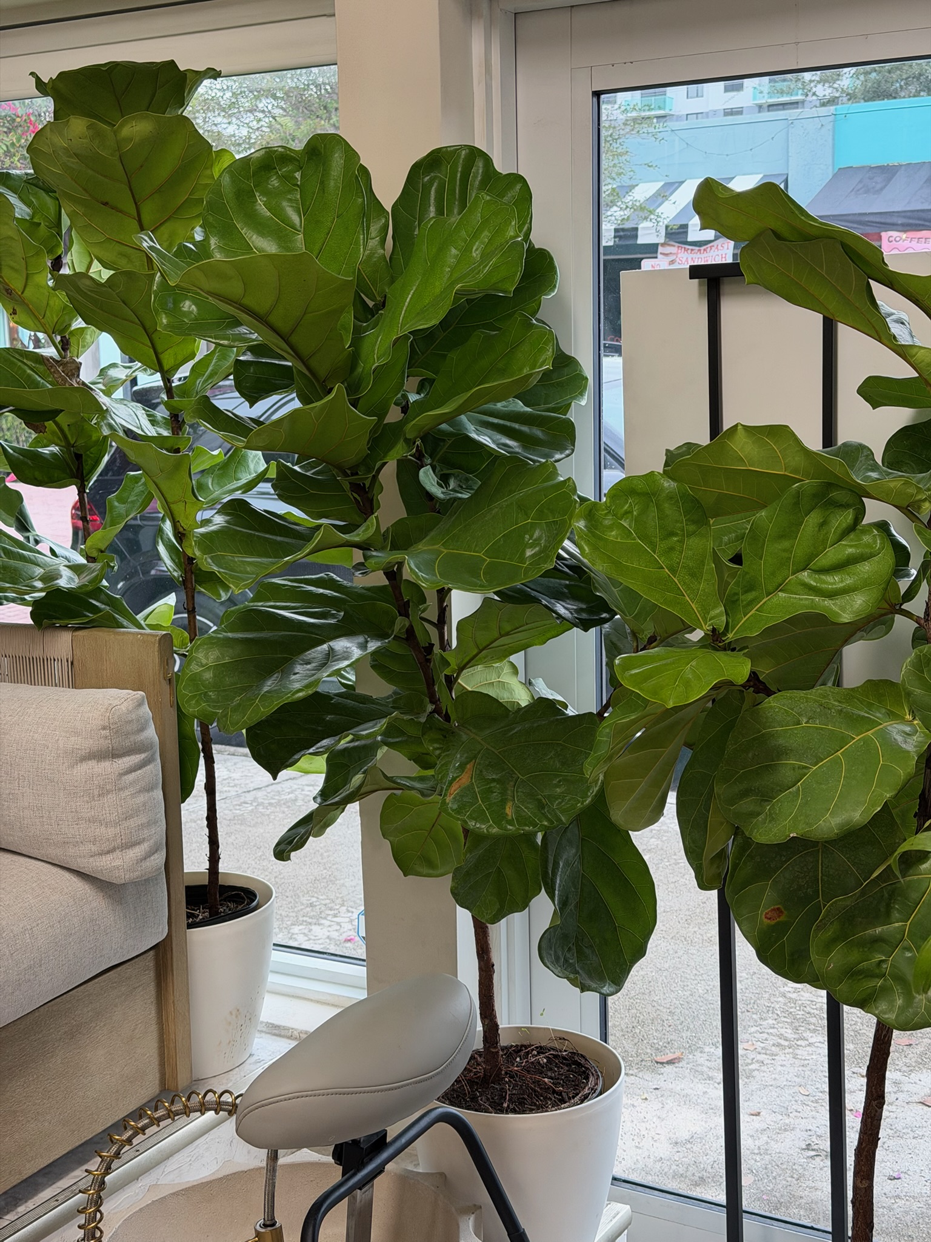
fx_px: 1721
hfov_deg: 30.3
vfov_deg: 39.7
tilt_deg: -9.0
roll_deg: +2.8
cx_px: 466
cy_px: 621
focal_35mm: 48
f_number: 1.78
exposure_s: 1/120
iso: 200
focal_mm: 6.76
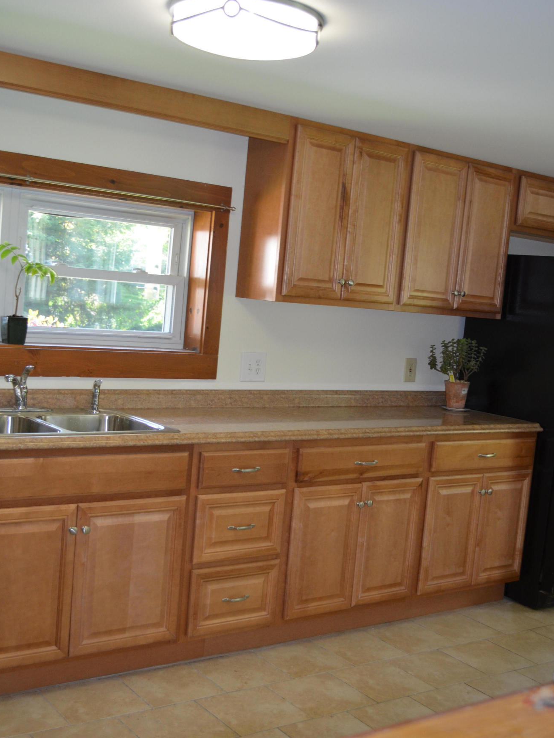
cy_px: 389
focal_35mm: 43
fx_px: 918
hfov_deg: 33.6
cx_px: 279
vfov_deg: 43.8
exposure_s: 1/60
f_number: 4.2
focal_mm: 26
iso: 560
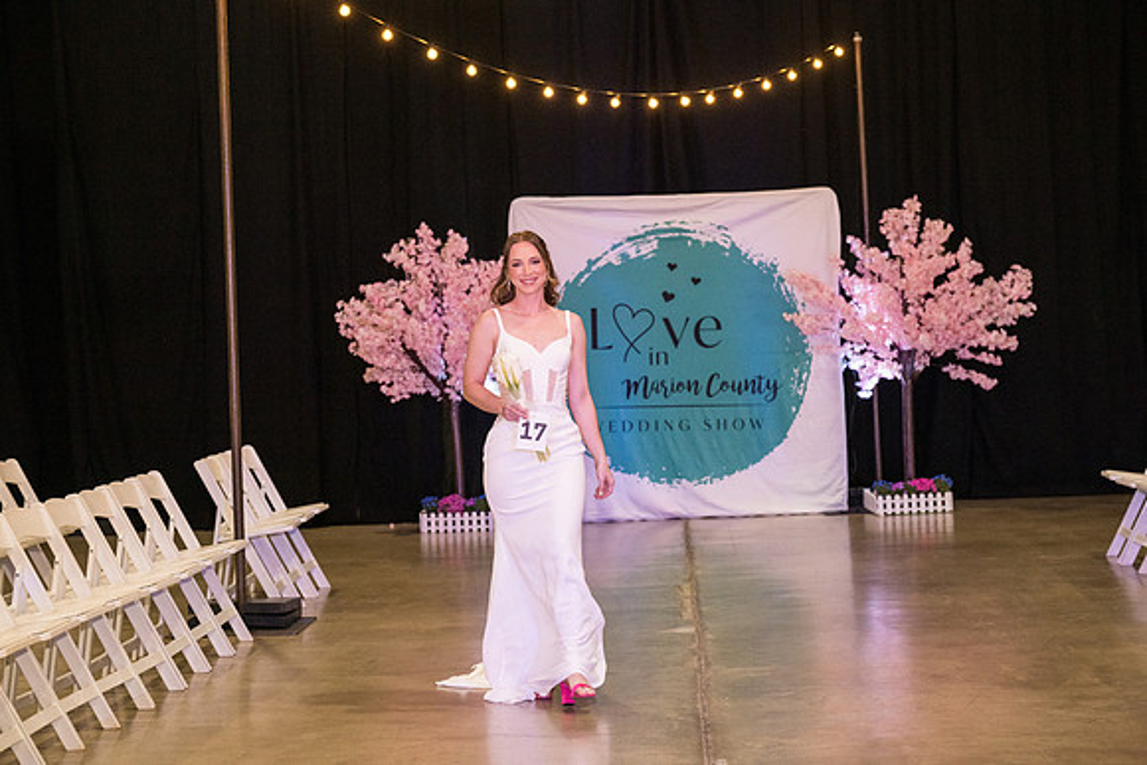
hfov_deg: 27.0
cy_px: 382
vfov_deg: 18.2
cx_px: 574
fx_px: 2390
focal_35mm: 75
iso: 3200
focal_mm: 75
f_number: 4
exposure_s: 1/400
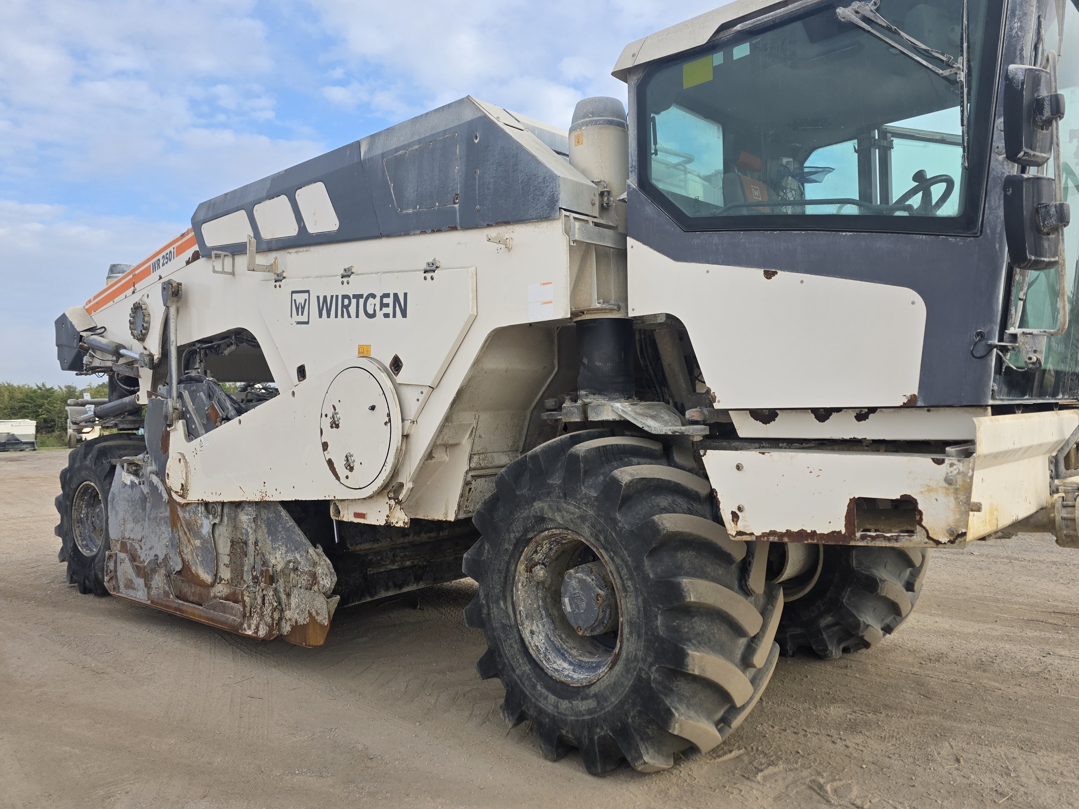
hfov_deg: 67.2
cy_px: 373
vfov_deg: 53.0
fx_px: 810
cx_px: 575
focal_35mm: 26
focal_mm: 6.3
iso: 80
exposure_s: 1/2463
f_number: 1.7
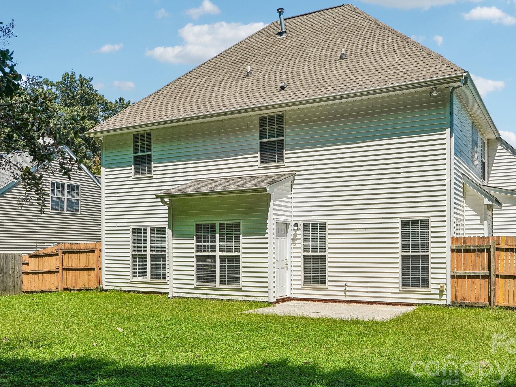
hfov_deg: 55.2
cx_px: 288
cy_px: 193
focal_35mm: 33
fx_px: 492
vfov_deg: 42.9
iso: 100
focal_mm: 20
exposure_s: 1/250
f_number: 8
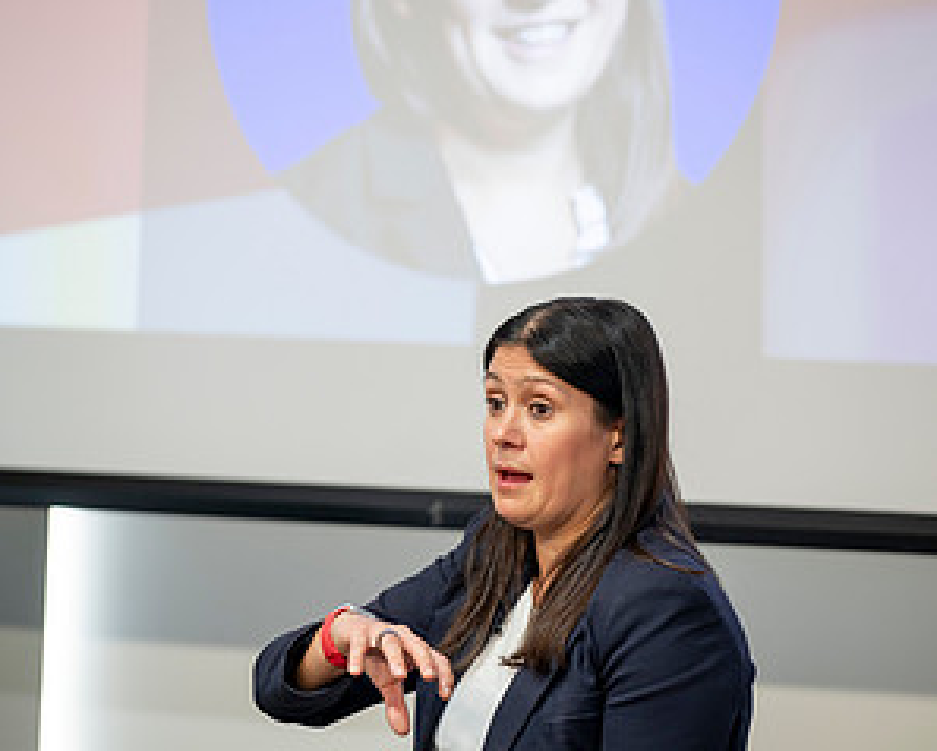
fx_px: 5911
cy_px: 350
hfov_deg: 9.1
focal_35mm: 213
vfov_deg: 7.3
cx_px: 470
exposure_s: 1/125
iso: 160
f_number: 2.8
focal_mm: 150
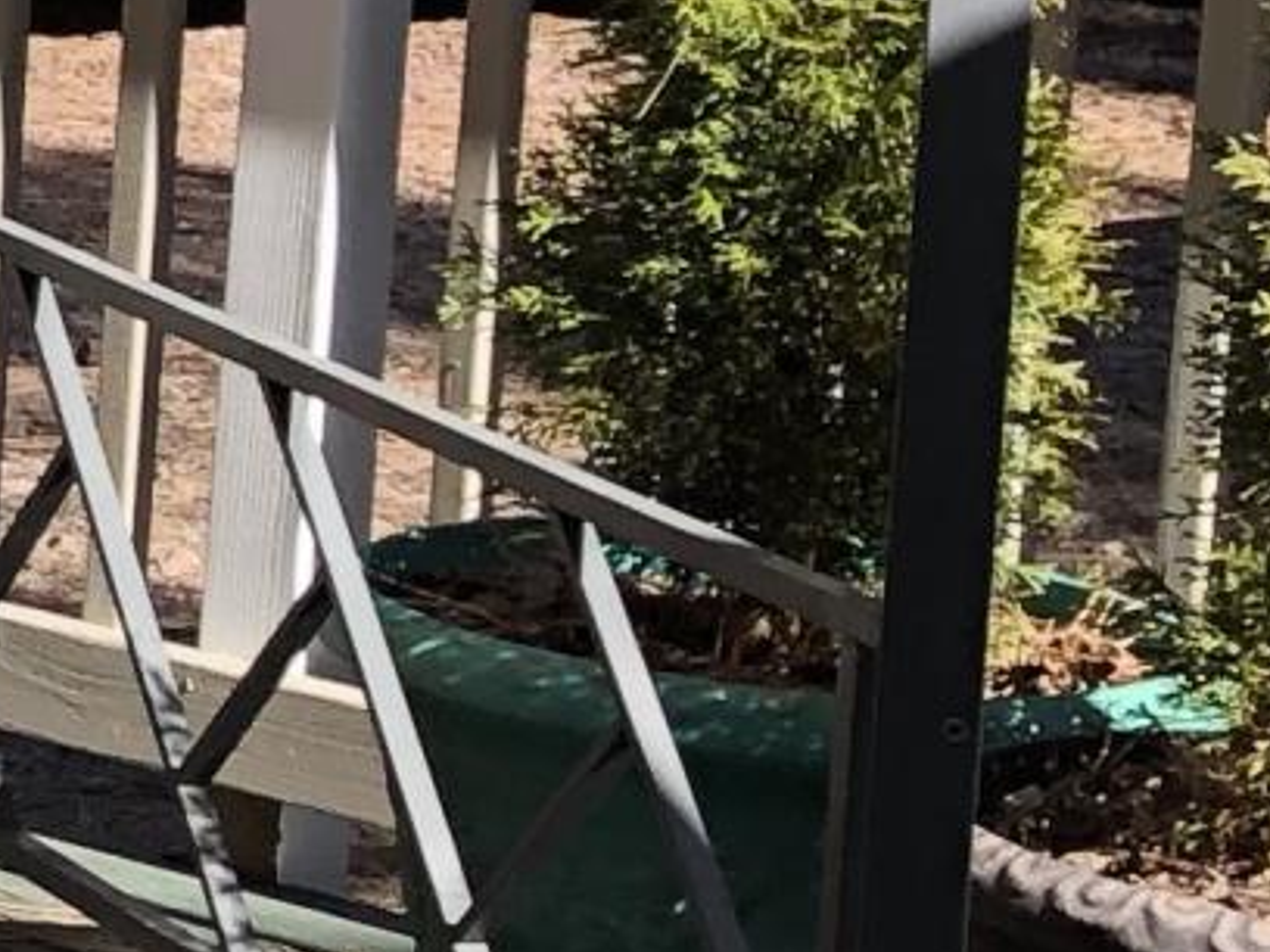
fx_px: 7558
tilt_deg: -7.4
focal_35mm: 206
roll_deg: -0.6
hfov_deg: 8.3
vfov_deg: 7.2
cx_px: -2391
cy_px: -59
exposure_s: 1/706
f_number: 1.8
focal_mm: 3.99
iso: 20
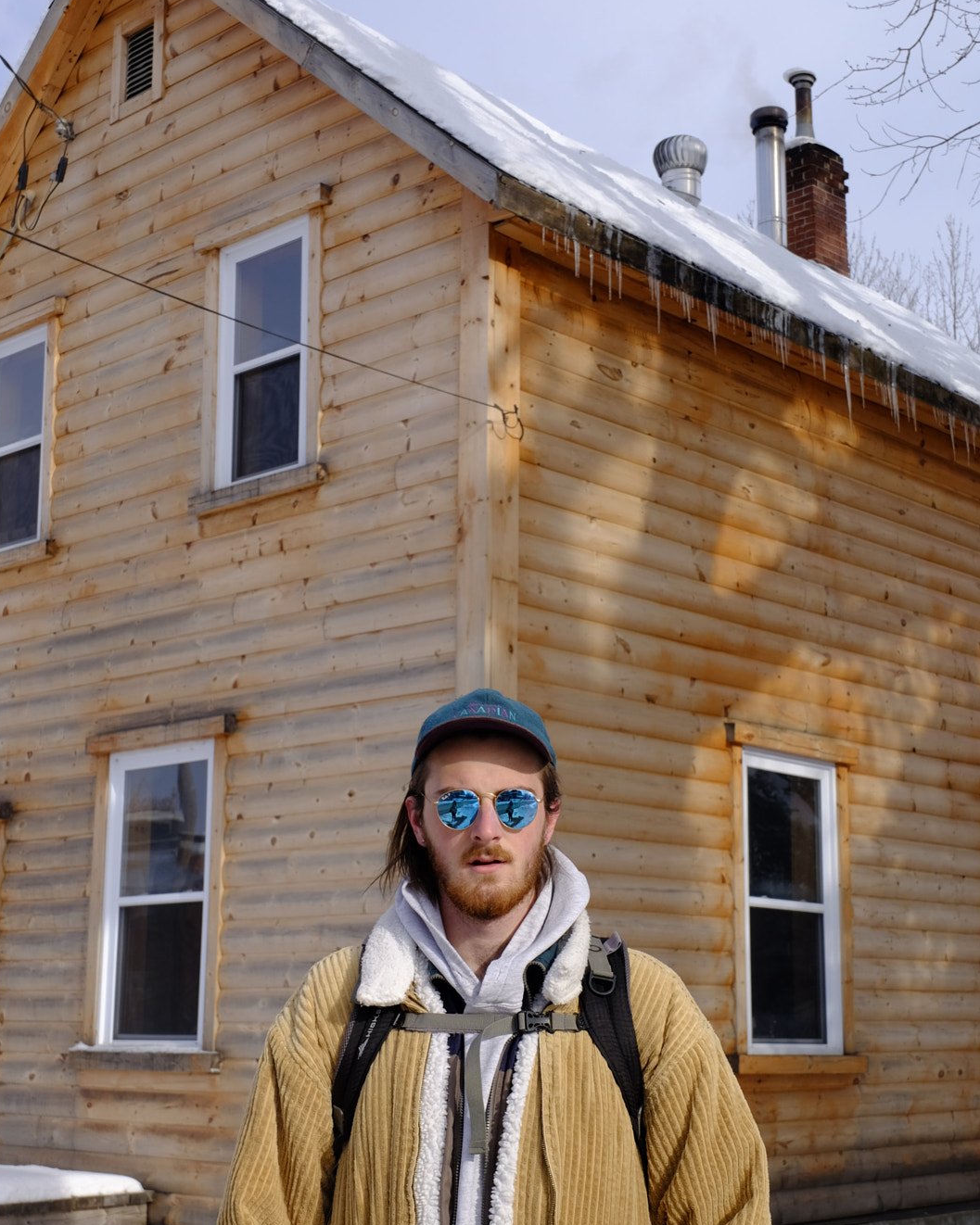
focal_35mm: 50
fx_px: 1813
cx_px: 489
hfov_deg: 30.2
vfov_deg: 37.3
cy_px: 672
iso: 200
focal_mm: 29.5
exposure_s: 1/420
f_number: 7.1
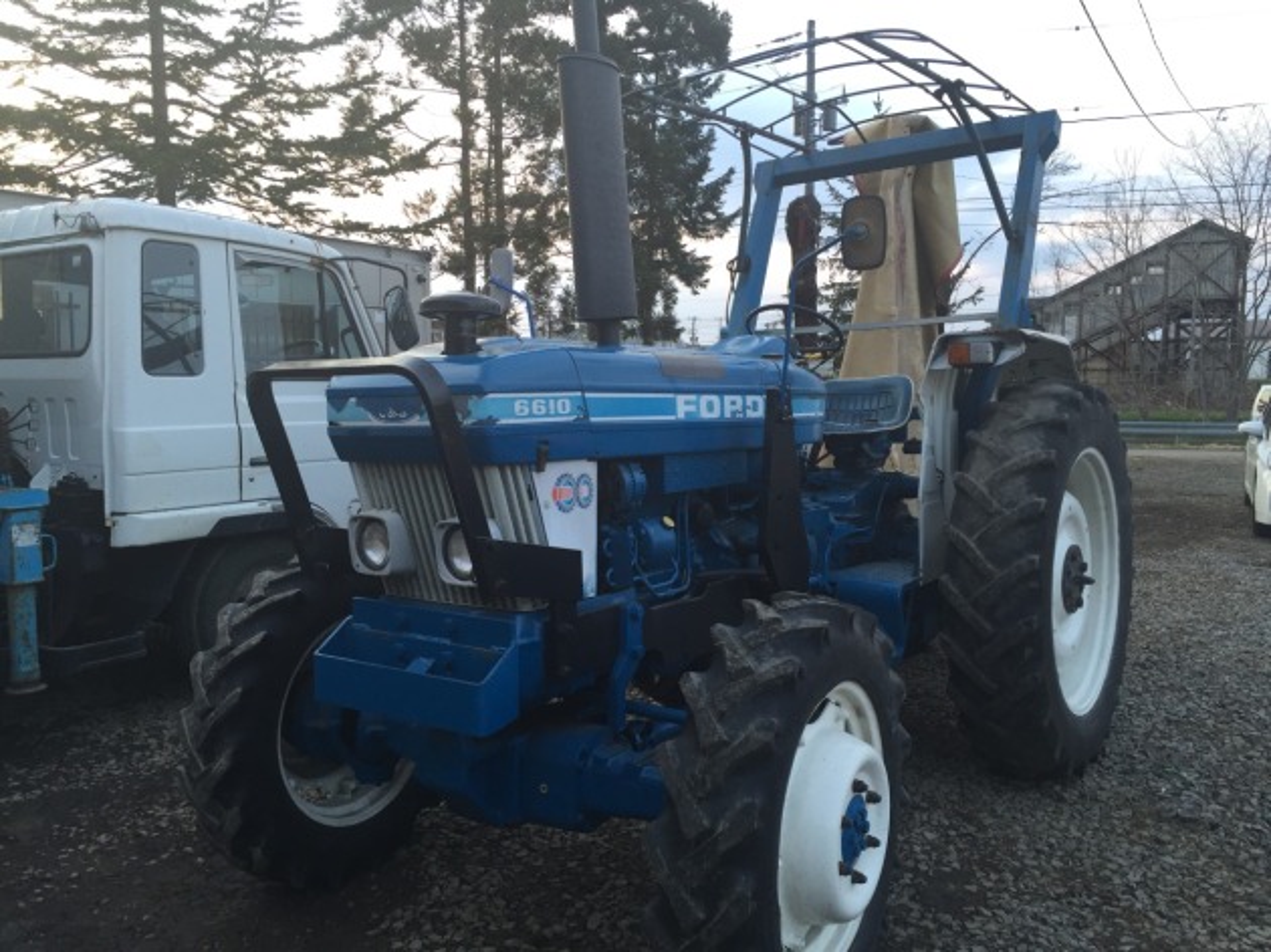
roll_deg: +0.1
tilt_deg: -4.4
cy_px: 476
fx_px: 1064
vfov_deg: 48.2
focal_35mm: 29
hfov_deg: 61.7
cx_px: 636
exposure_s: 1/120
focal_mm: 4.15
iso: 40
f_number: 2.2
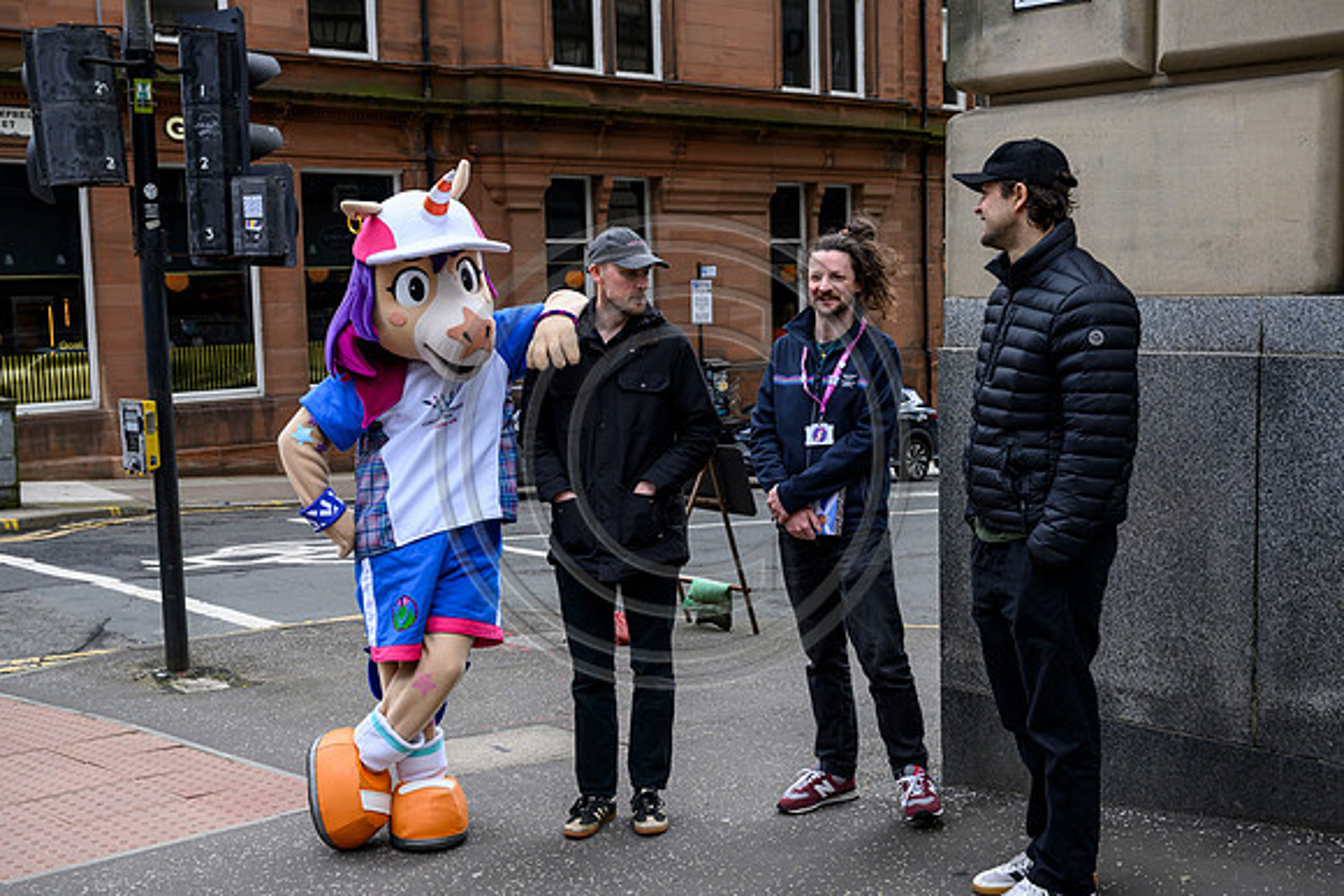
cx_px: 672
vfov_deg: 31.9
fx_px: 1568
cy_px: 448
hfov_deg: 46.4
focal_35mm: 42
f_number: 6.3
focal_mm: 42
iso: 500
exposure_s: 1/500
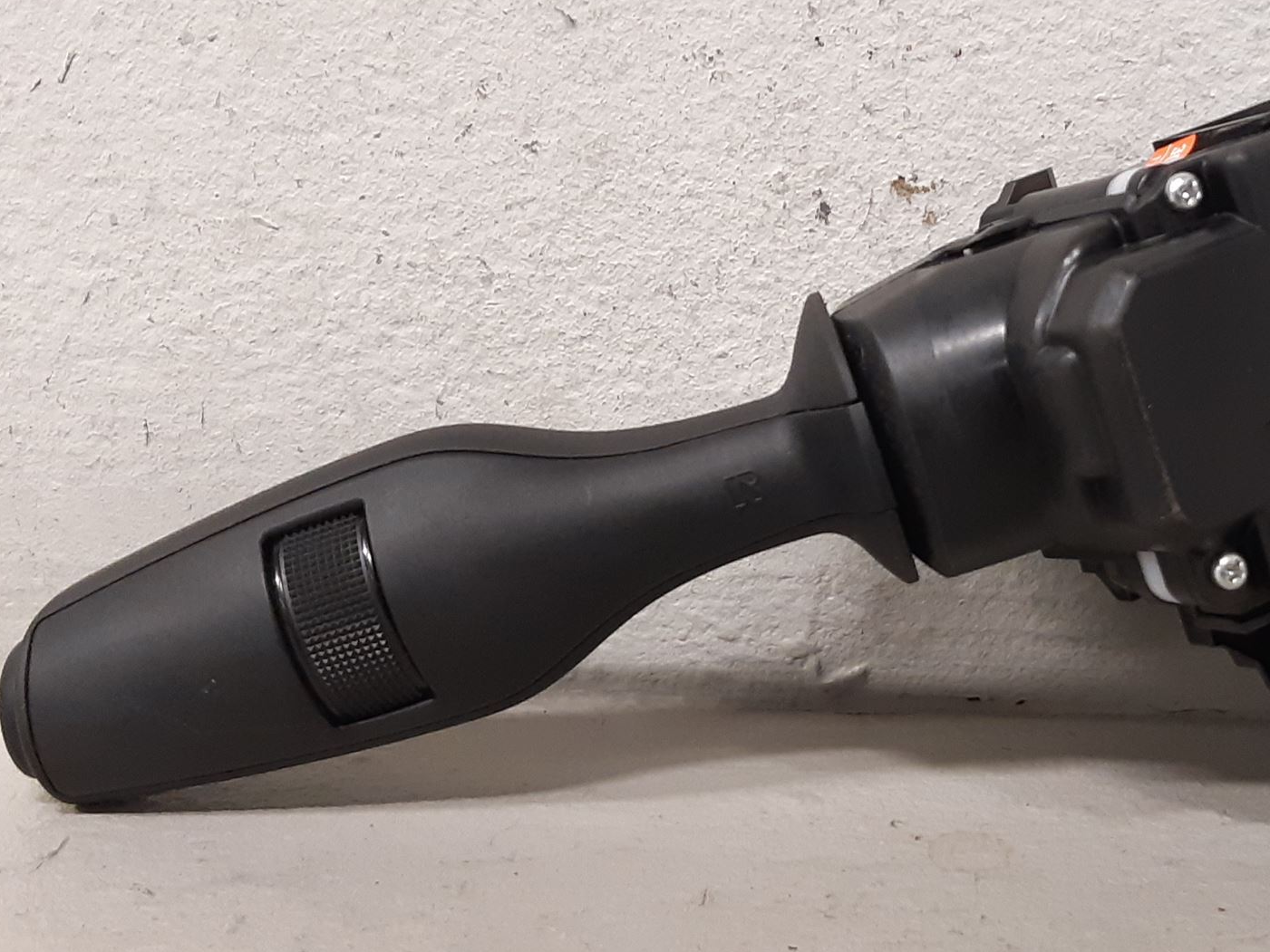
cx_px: 864
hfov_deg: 48.0
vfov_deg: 37.7
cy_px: 497
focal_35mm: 38
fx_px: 1394
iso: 200
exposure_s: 1/33
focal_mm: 3.93
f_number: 1.7
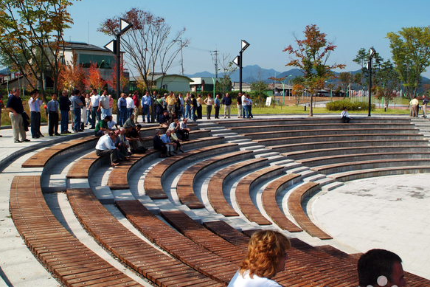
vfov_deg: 36.9
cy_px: 151
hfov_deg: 53.1
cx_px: 230
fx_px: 430
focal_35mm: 36
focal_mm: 20
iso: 100
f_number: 9.5
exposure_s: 1/180
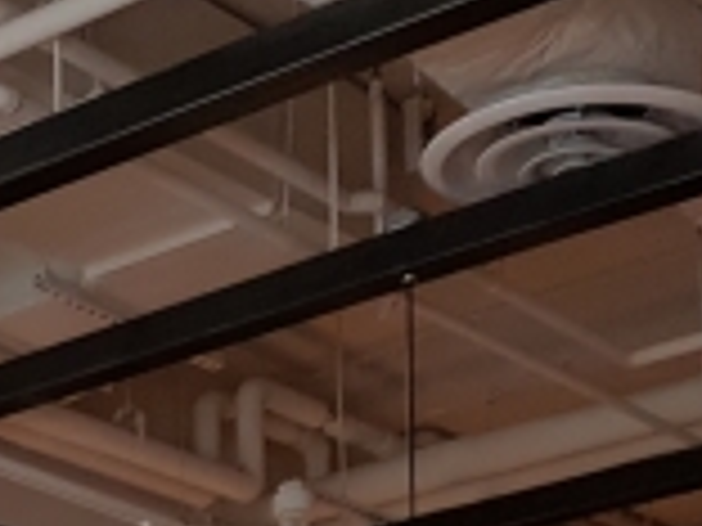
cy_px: 1113
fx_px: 2373
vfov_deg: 11.2
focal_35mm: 117
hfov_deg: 16.6
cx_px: 68
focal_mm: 4.2
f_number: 1.7
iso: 64
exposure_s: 1/60
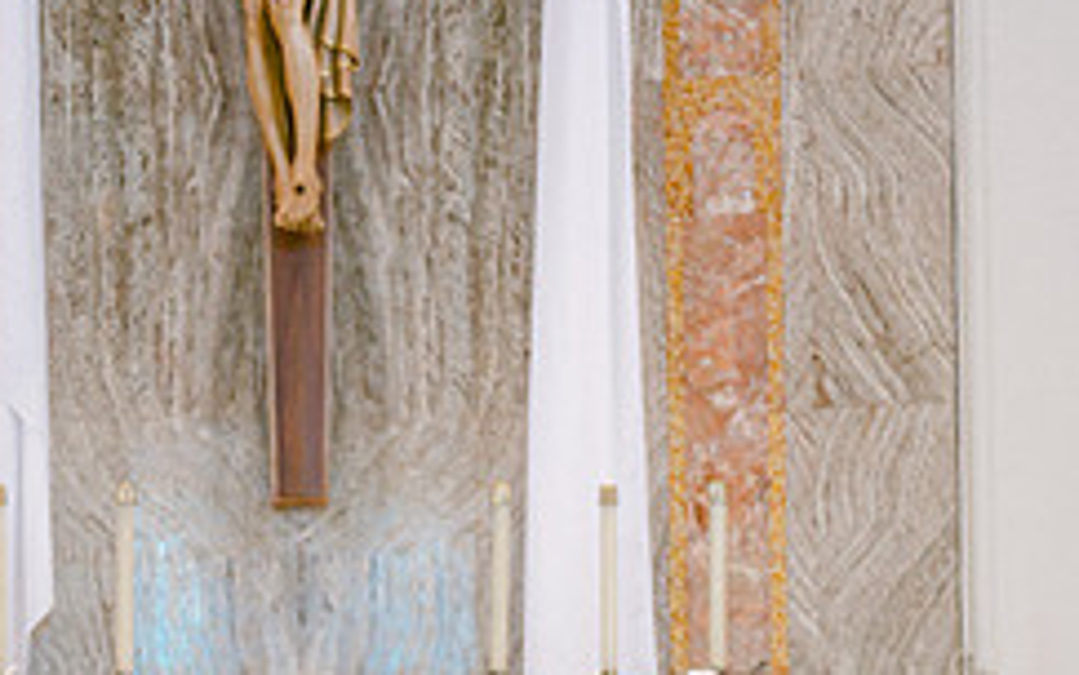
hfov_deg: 12.6
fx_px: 4883
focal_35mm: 166
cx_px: 342
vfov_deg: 7.8
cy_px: 795
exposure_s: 1/200
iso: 1600
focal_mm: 67
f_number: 2.8
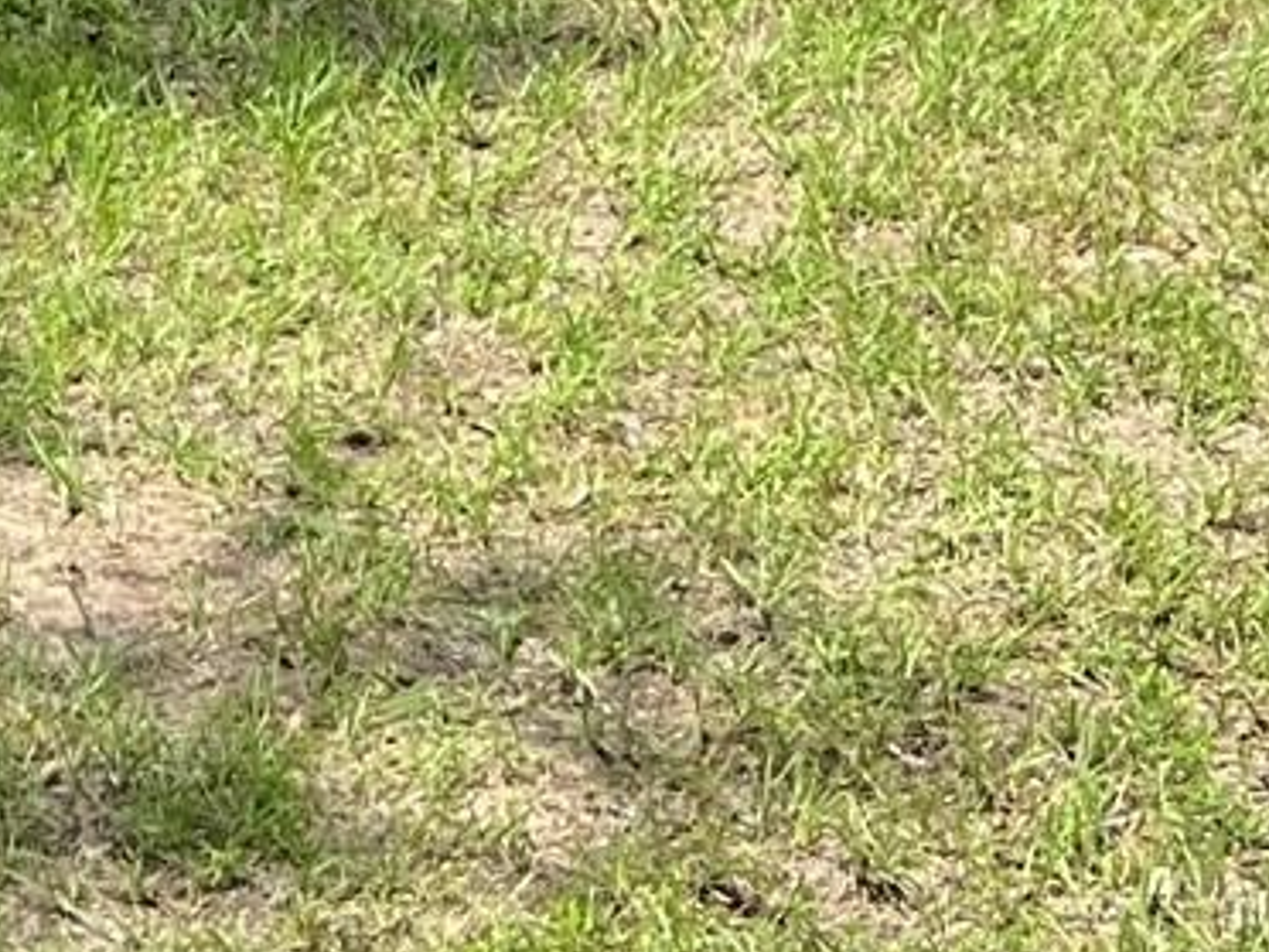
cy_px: -1379
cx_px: -682
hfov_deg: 13.0
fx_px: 5242
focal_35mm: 143
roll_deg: +0.5
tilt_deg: -3.8
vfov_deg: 9.2
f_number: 1.5
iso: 50
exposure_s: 1/3257
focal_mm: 5.7
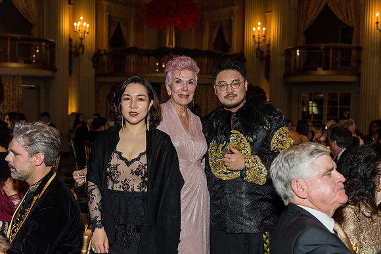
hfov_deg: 51.9
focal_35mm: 37
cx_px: 190
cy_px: 127
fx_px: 392
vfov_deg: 36.0
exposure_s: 1/200
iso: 1600
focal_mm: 37
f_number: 3.5
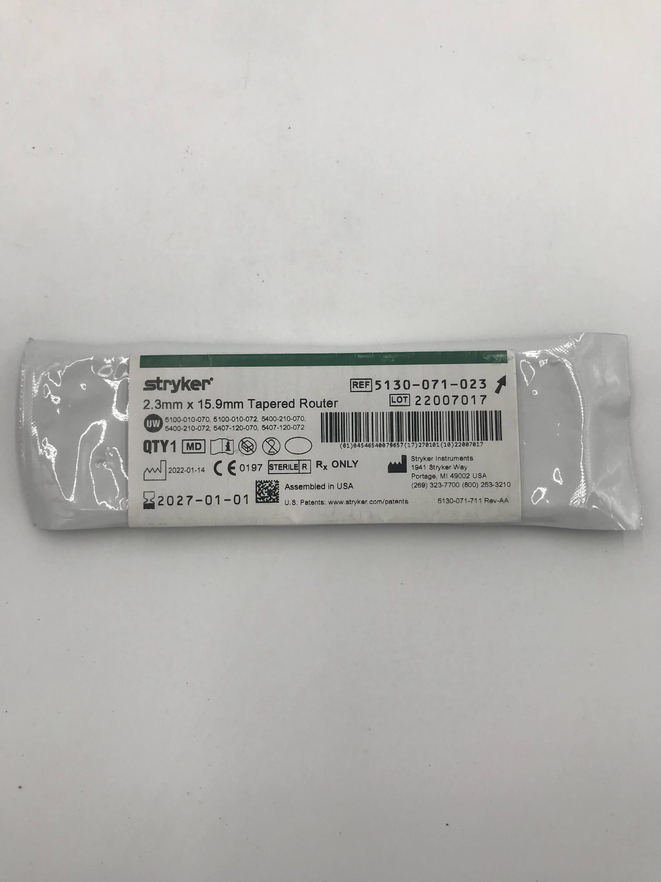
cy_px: 441
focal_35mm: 28
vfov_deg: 63.4
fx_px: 713
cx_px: 330
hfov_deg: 49.7
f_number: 1.8
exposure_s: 1/274
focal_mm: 3.99
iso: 20
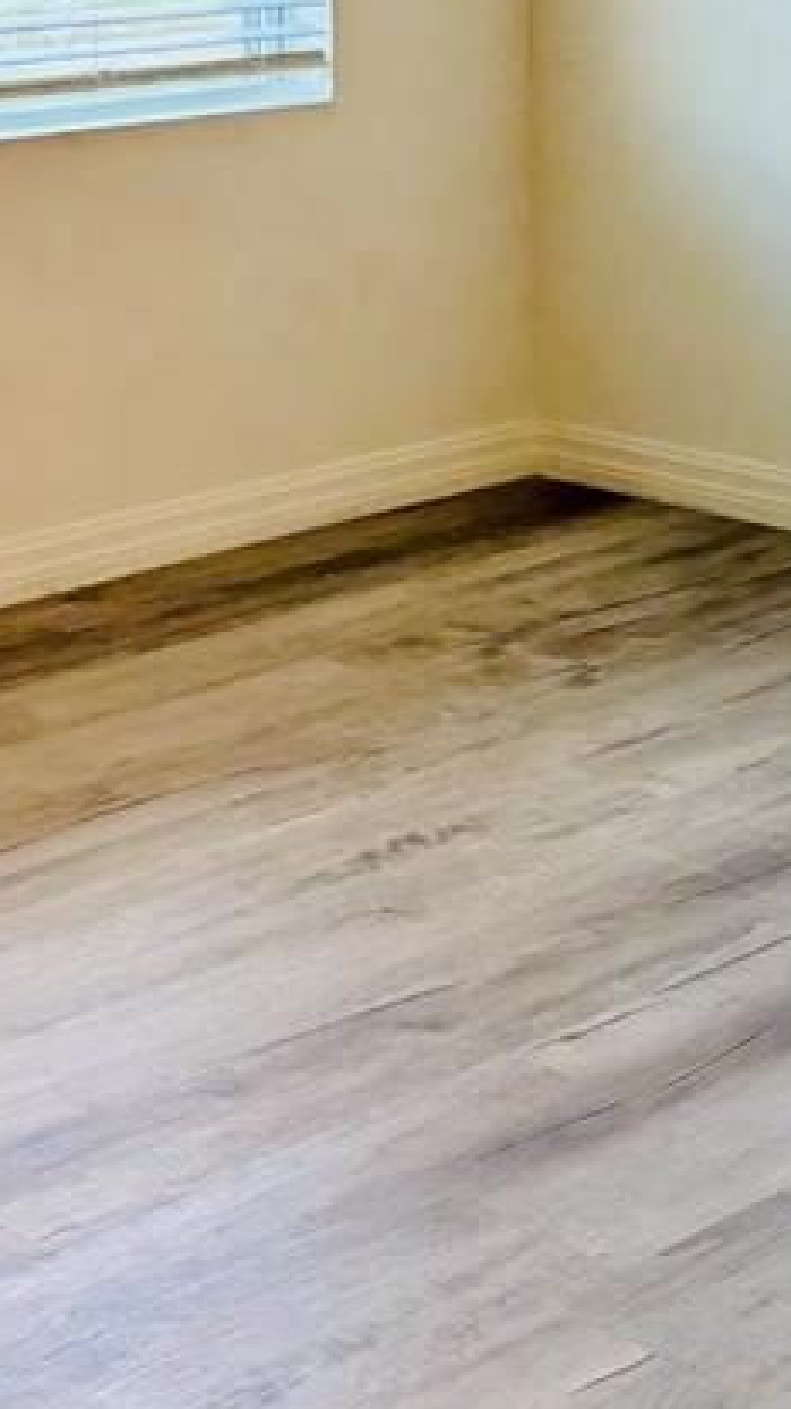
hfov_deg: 14.7
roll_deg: -1.1
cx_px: 567
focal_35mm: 82
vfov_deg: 25.1
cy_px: 115
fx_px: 3062
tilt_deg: -7.2
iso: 50
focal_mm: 5.96
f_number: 1.6
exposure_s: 1/120
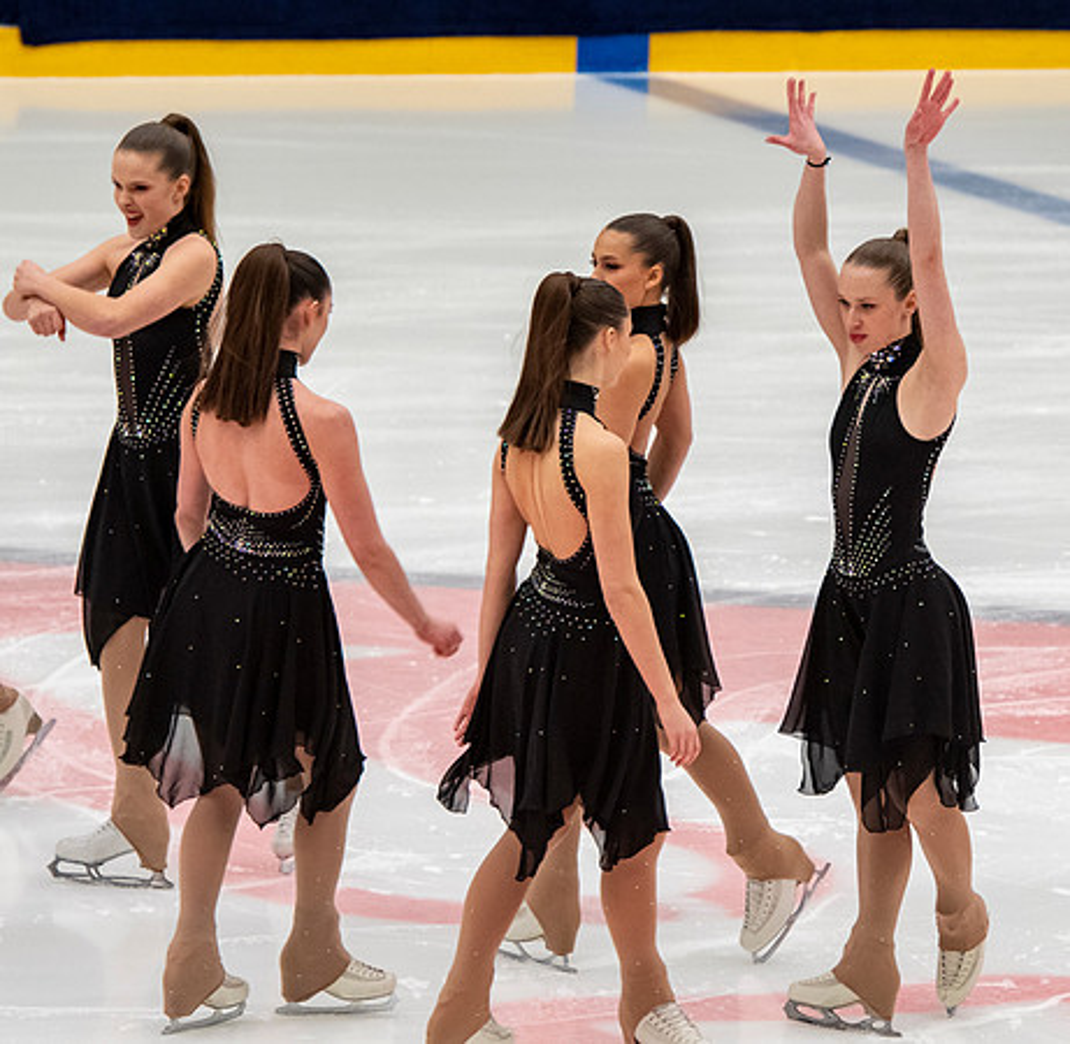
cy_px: 472
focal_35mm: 331
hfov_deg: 5.4
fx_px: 11432
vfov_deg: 5.2
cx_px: 857
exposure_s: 1/320
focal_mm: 160
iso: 2000
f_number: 5.6
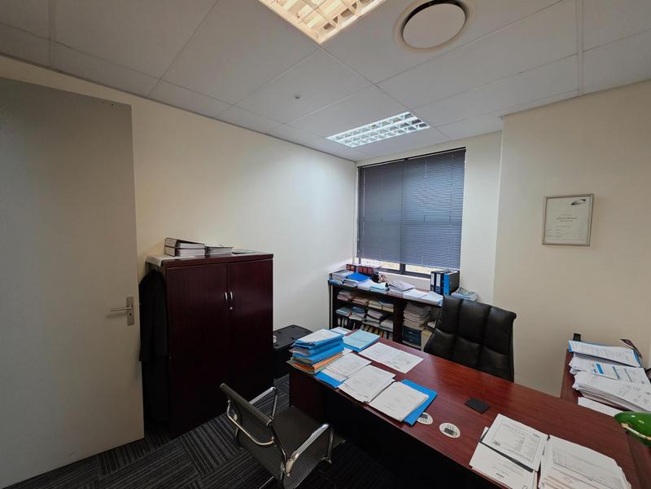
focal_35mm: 13
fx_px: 244
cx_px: 326
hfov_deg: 106.2
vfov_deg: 89.9
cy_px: 244
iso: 200
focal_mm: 2.2
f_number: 1.9
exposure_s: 1/100
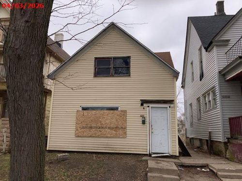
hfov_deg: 63.4
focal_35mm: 28
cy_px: 90
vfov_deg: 49.7
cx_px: 121
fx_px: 196
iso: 20
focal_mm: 3.99
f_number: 1.8
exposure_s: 1/3205
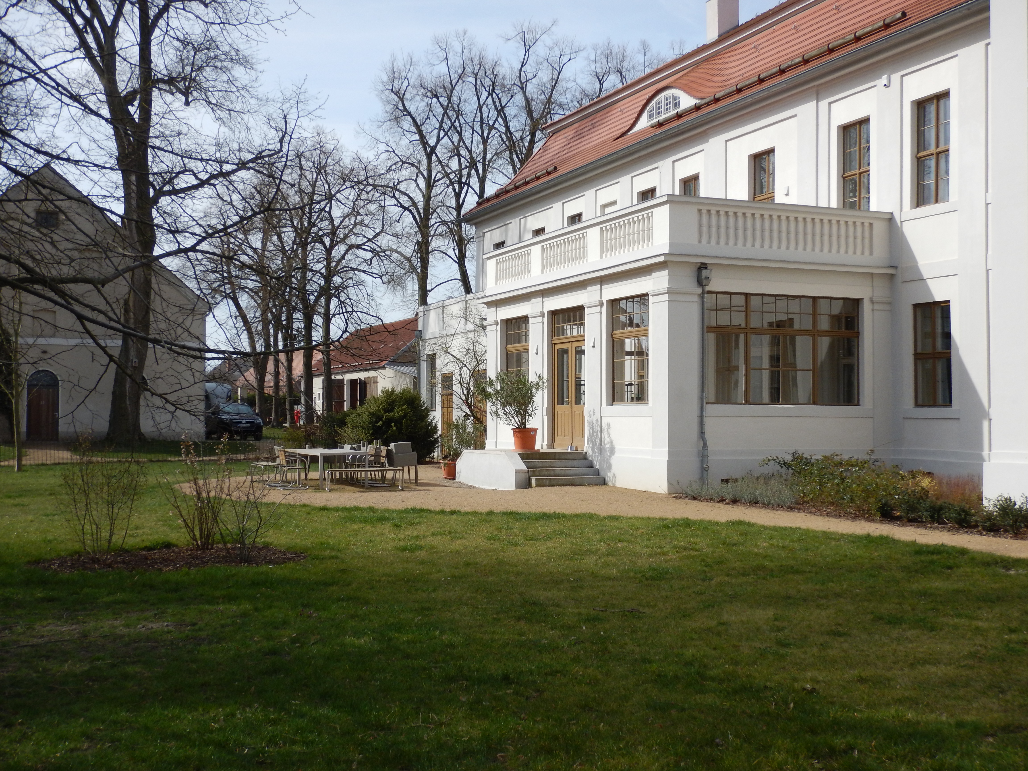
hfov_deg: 42.9
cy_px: 386
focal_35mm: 44
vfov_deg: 32.9
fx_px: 1307
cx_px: 514
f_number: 4.3
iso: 125
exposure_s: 1/800
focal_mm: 7.8
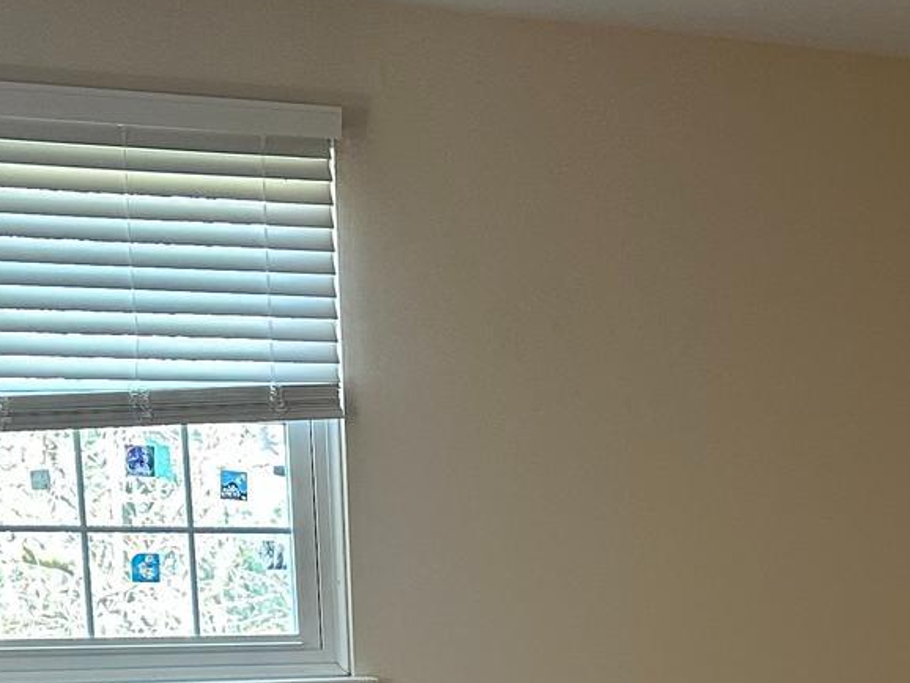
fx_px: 2235
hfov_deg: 22.8
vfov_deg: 15.7
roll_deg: +0.5
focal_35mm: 85
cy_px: 1094
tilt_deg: -14.2
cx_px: 657
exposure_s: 1/60
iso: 200
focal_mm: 6.86
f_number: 1.78
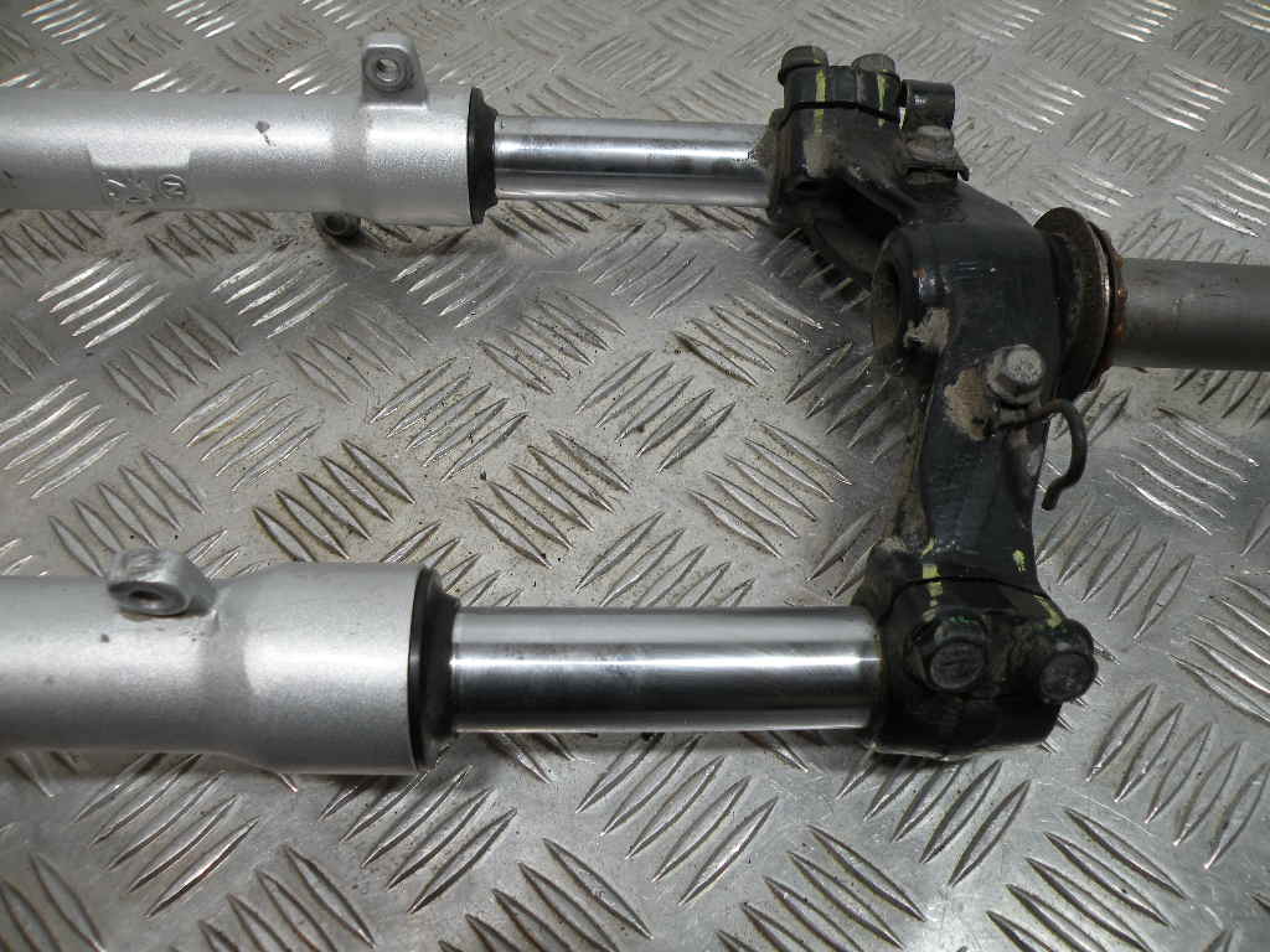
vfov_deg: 51.4
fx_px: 991
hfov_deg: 65.3
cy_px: 476
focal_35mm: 27
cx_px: 635
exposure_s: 1/87.7
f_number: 3.2
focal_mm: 4.7
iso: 64
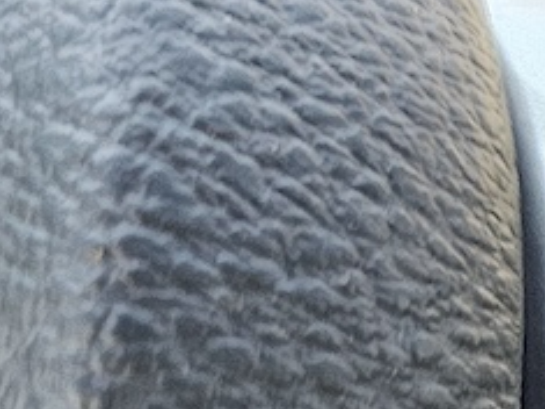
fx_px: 2156
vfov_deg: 10.2
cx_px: 1095
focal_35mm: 137
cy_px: 751
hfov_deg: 12.6
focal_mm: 6.3
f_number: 1.7
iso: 800
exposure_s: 1/74.1
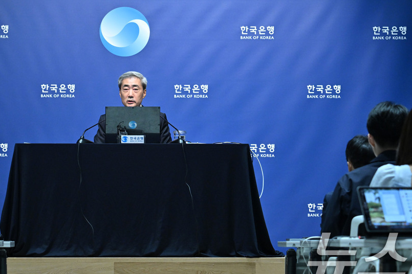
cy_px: 63
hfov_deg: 11.8
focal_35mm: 174
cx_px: 153
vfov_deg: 7.9
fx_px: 1990
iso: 2000
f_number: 5.6
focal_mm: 100
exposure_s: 1/250
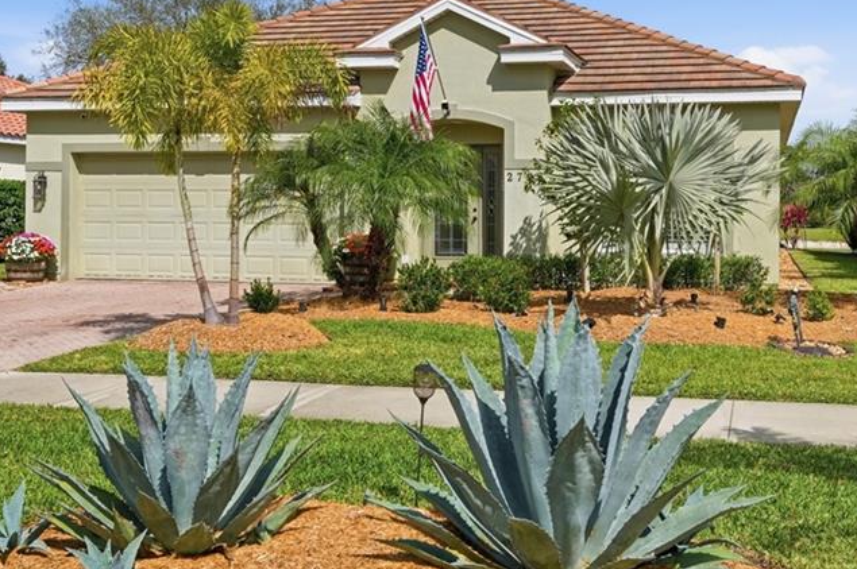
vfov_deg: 26.8
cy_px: 211
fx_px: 1189
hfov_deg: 39.6
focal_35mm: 50
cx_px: 451
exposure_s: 1/8000
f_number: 9
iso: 400
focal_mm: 31
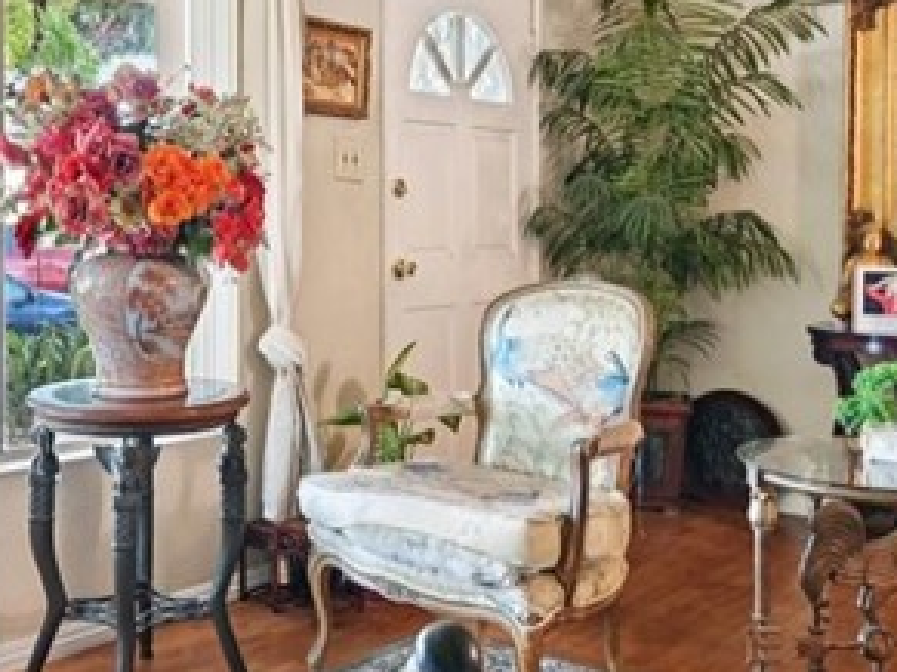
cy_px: 256
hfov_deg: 42.0
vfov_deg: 32.7
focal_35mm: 44
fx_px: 1140
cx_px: 253
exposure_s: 1/2.5
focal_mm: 13
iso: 250
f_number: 8
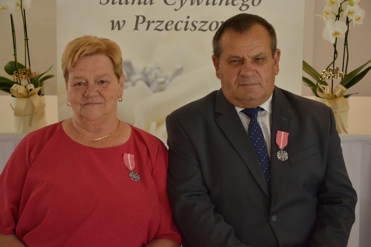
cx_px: 186
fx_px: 804
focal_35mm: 78
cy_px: 124
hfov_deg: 26.0
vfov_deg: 17.5
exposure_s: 1/60
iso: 1100
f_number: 5
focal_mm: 52
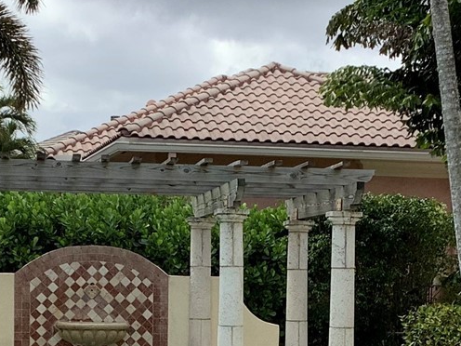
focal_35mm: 100
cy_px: 374
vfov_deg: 14.5
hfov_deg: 19.6
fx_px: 1332
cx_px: 224
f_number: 2.4
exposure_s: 1/916
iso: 25
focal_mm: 3.3
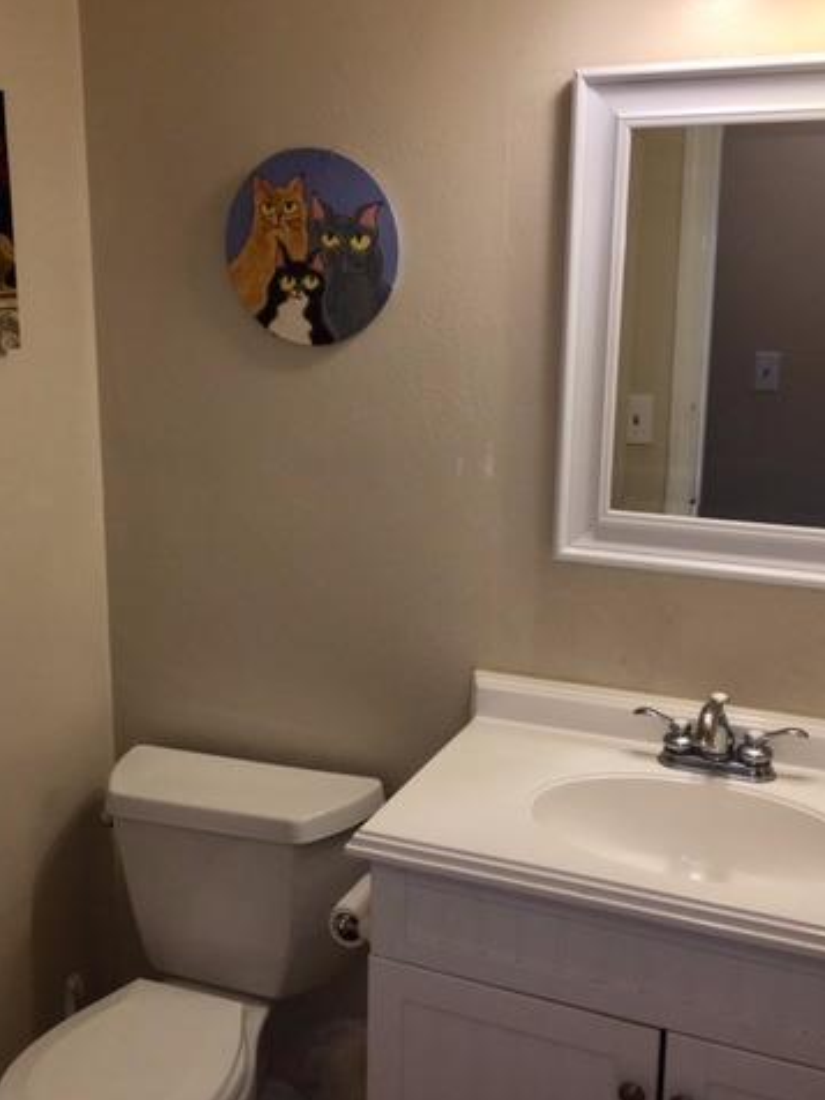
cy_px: 550
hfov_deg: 36.7
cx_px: 349
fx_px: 1239
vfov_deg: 47.9
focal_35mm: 39
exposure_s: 1/59
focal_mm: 4.15
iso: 25
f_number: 2.2
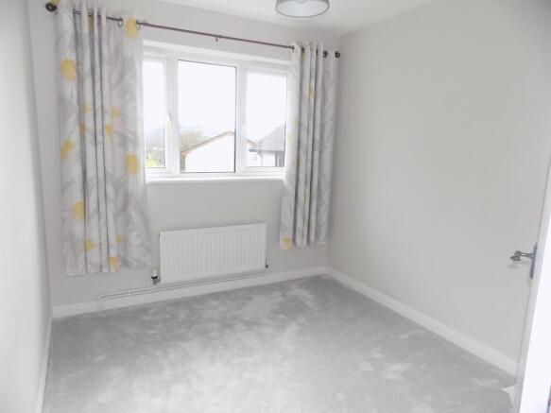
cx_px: 276
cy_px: 206
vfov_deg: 58.9
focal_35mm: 23
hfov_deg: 73.9
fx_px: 366
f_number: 3.1
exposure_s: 1/40
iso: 80
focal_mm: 4
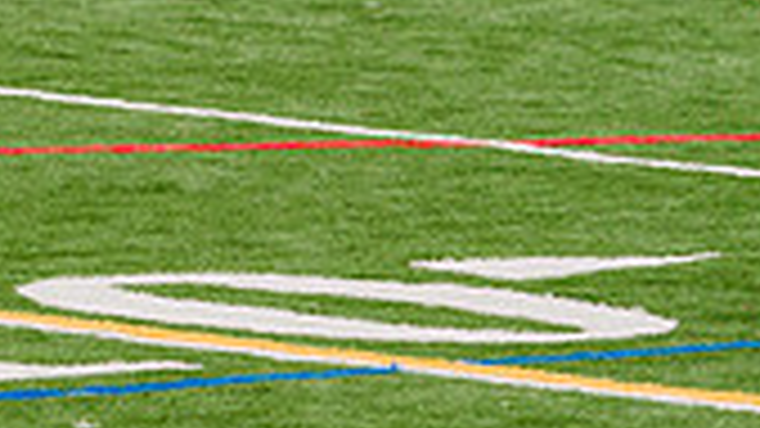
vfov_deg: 1.3
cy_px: 407
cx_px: -346
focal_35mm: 946
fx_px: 19061
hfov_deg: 2.3
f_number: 5.6
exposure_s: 1/1600
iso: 500
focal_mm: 200
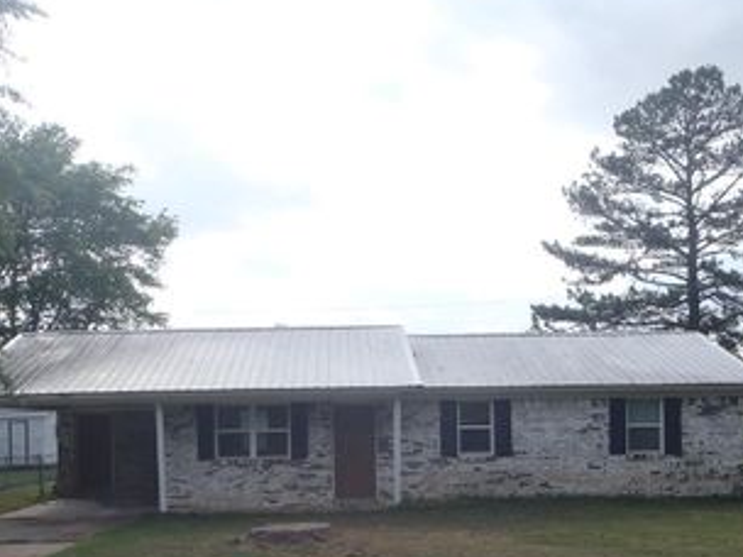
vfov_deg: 30.9
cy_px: 424
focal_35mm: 46
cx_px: 335
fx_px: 987
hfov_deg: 41.2
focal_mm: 5
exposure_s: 1/400
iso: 80
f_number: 4.5
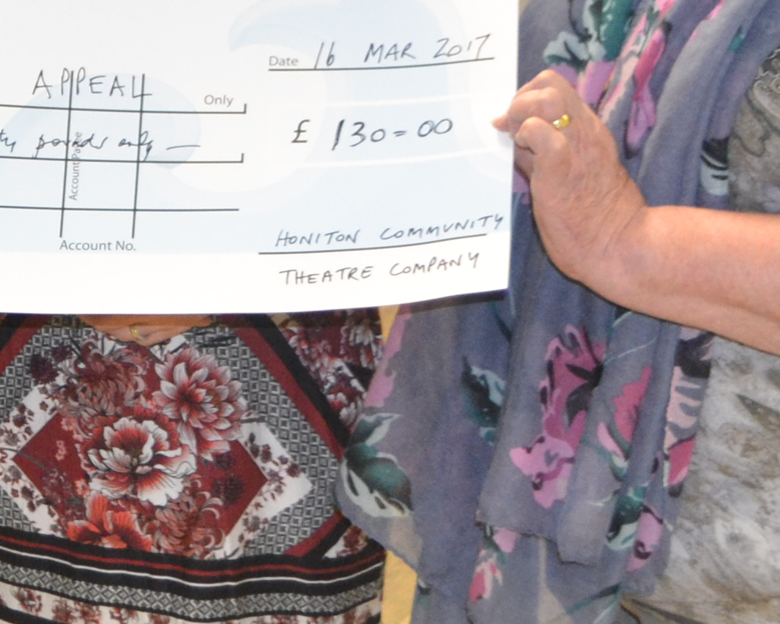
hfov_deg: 13.9
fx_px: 3093
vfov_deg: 11.4
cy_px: -13
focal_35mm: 134
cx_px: -212
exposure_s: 1/60
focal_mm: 22
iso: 1250
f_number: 3.8
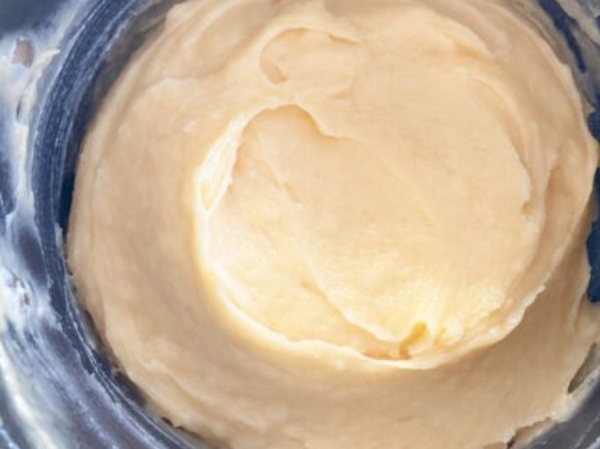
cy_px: 200
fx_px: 676
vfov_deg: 36.8
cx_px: 373
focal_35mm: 39
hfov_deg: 47.5
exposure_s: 1/50
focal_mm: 3.99
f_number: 1.8
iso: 100
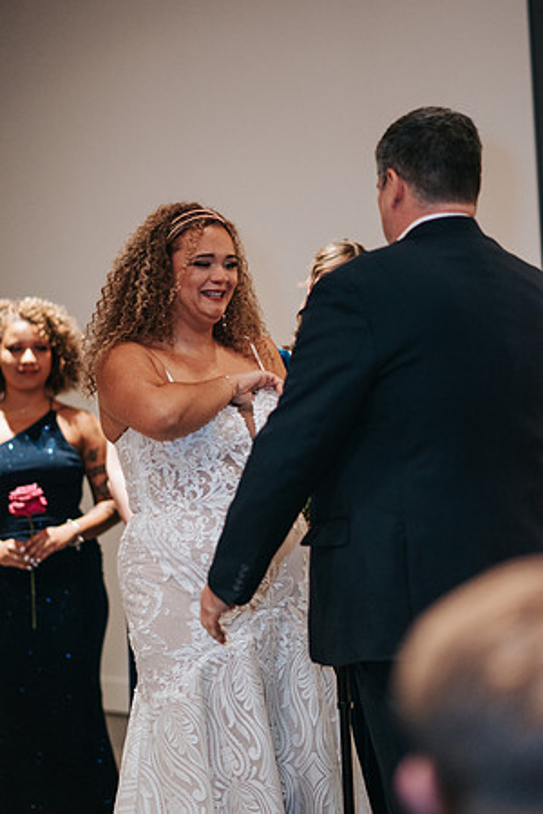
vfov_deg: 16.1
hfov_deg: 10.8
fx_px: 2884
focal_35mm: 128
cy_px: 407
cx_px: 272
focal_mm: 85
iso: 800
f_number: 1.8
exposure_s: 1/160
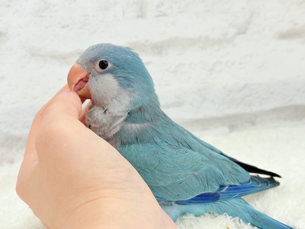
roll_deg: +3.9
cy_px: 114
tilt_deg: -14.1
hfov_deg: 36.8
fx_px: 458
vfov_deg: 28.0
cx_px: 152
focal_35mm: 52
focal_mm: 5.96
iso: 40
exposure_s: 1/50
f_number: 1.6
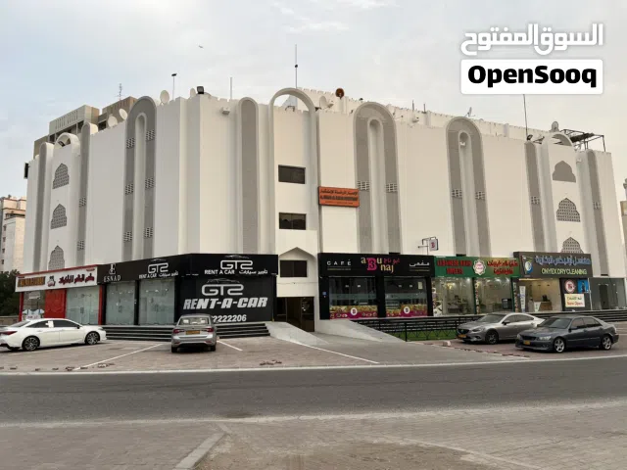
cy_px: 235
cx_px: 314
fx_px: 471
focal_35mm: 26
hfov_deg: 67.3
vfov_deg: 53.1
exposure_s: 1/439
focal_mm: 5.7
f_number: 1.5
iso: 50
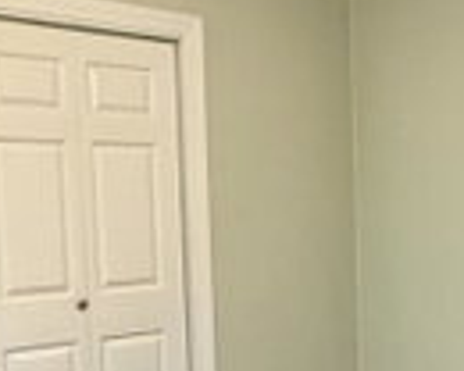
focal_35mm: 67
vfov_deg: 22.6
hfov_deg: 27.4
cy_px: 285
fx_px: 920
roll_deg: +1.0
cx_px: 405
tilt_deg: -4.1
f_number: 2.2
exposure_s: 1/60
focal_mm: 2.22
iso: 500
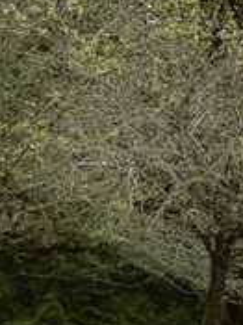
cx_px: 412
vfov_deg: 12.2
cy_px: 71
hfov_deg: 8.9
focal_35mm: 161
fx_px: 1509
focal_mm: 18
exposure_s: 1/250
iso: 200
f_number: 8
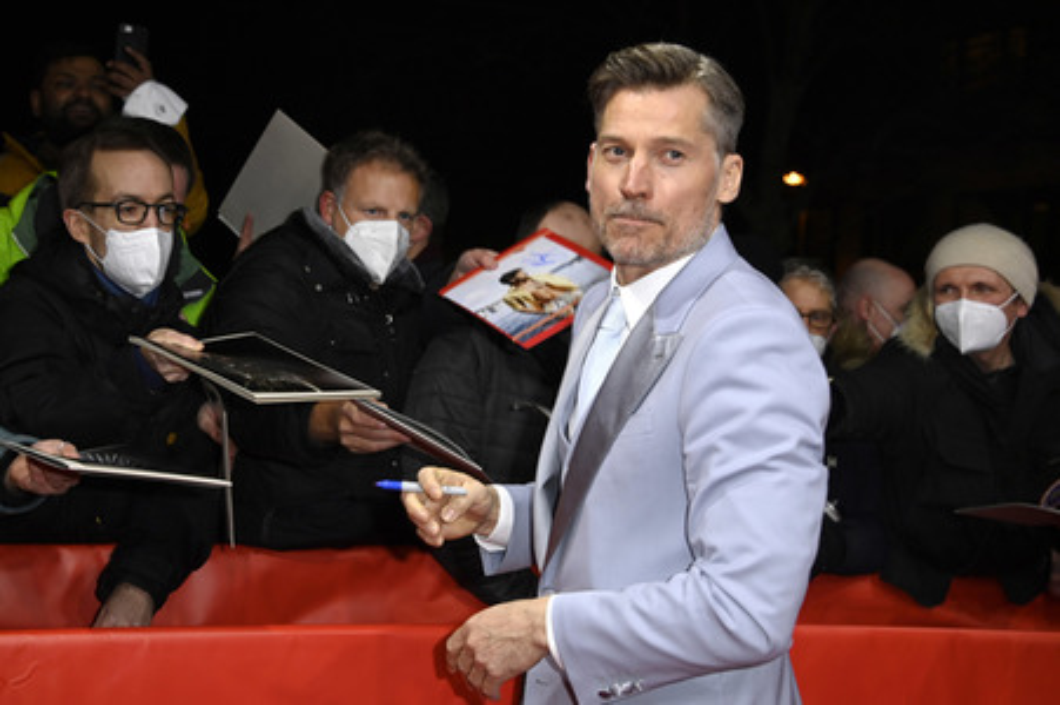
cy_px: 352
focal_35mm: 58
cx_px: 530
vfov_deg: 23.3
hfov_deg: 34.5
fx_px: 1706
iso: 1000
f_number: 5.6
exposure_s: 1/200
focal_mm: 58
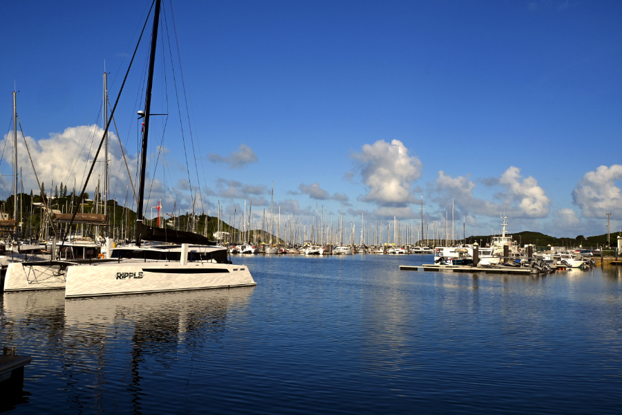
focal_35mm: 34
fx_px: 583
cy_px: 208
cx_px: 311
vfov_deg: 39.1
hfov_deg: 56.1
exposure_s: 1/640
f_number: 9
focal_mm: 22.5
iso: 100
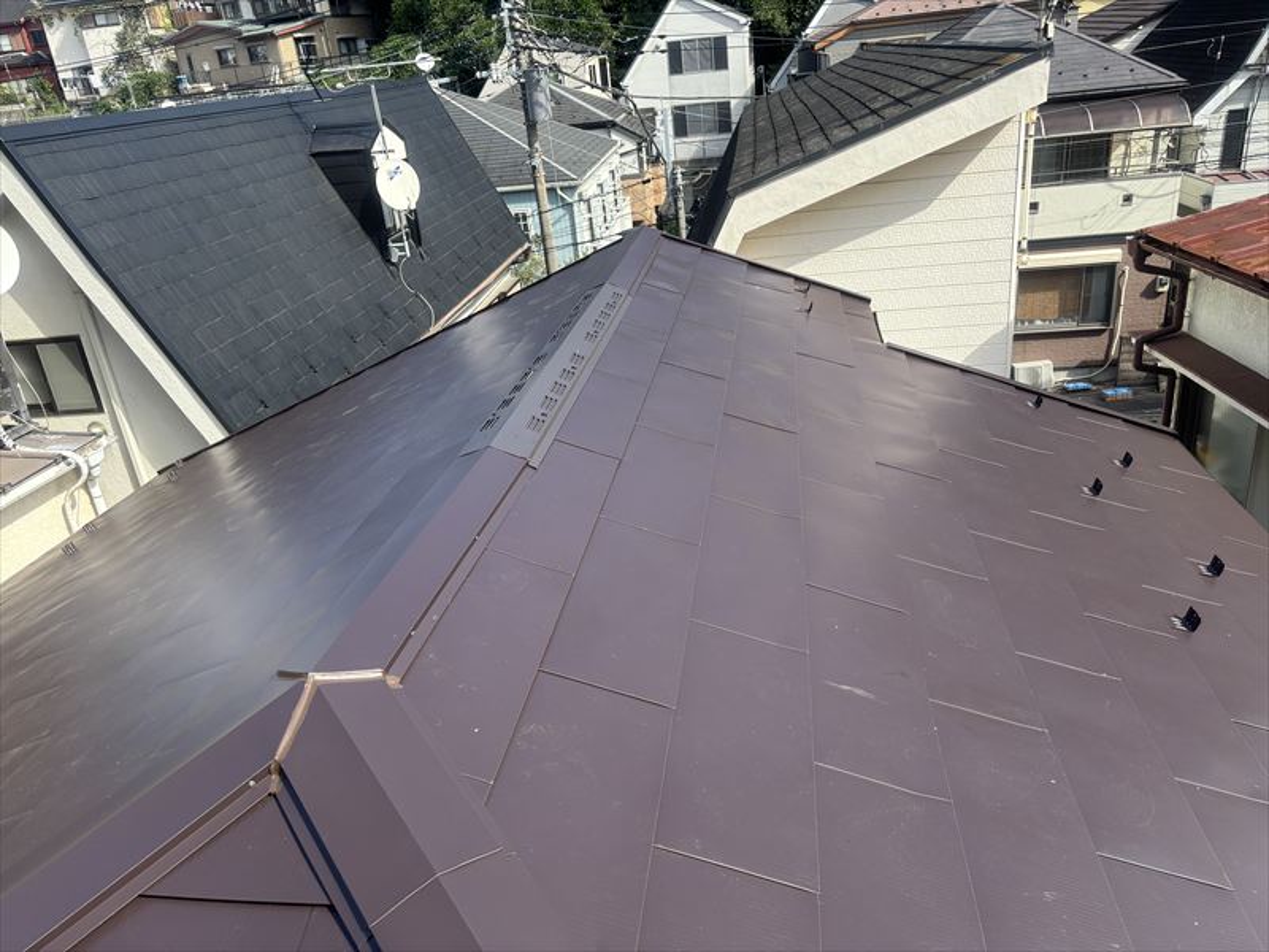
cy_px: 476
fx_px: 953
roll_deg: +5.9
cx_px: 634
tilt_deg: -23.2
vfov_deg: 53.1
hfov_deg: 67.3
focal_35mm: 26
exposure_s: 1/1115
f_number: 1.6
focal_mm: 5.96
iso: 50
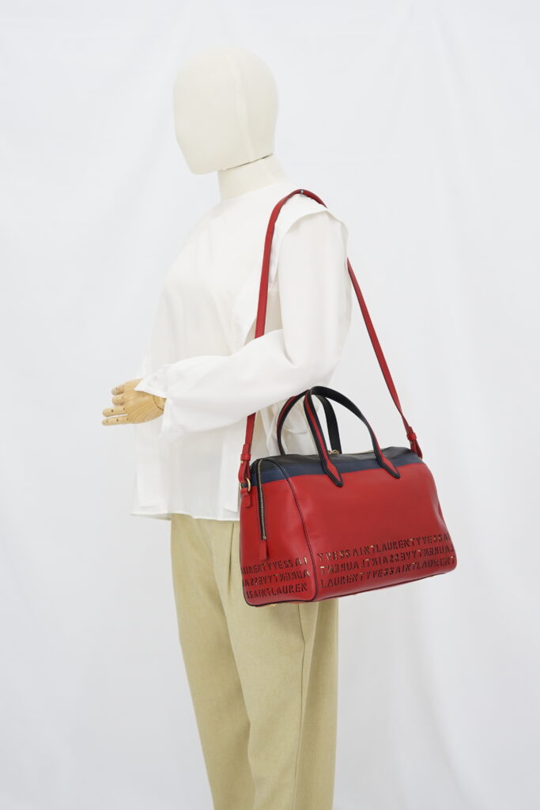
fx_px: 1125
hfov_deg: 27.0
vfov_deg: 39.6
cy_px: 405
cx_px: 270
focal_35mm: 50
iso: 640
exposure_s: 1/8
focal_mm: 50
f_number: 6.3
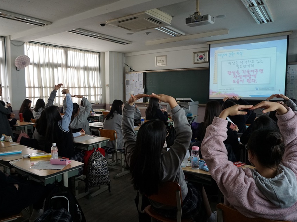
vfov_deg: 51.3
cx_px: 131
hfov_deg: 65.1
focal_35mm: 27
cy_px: 109
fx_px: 232
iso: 1000
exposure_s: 1/160
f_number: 4
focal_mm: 16
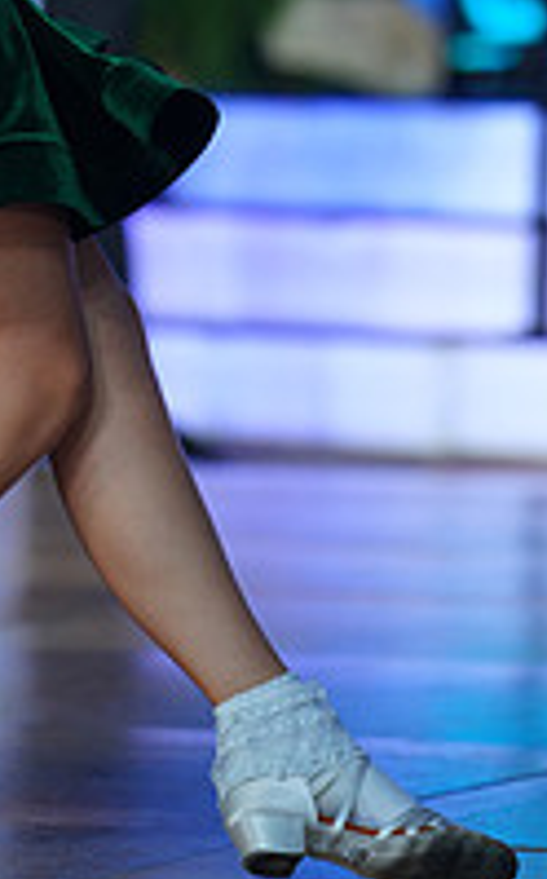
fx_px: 9585
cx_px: 205
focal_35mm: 401
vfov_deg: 5.2
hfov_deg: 3.3
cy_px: -208
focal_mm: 135
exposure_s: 1/320
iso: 500
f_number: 2.8
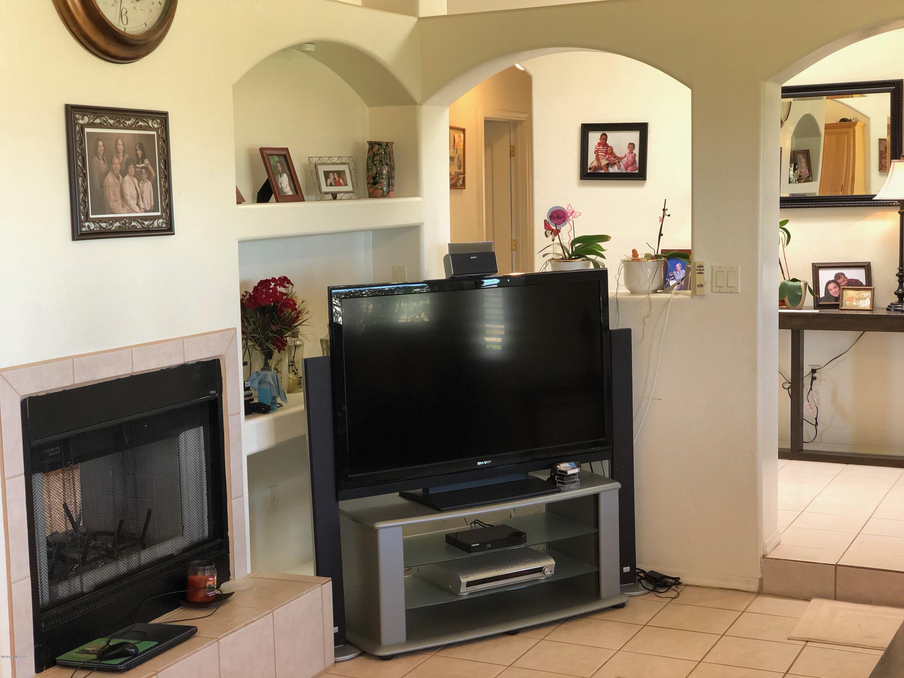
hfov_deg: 36.8
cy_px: 339
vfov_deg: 28.0
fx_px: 1358
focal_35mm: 52
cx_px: 452
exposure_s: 1/40
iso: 80
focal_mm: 6
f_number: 2.4
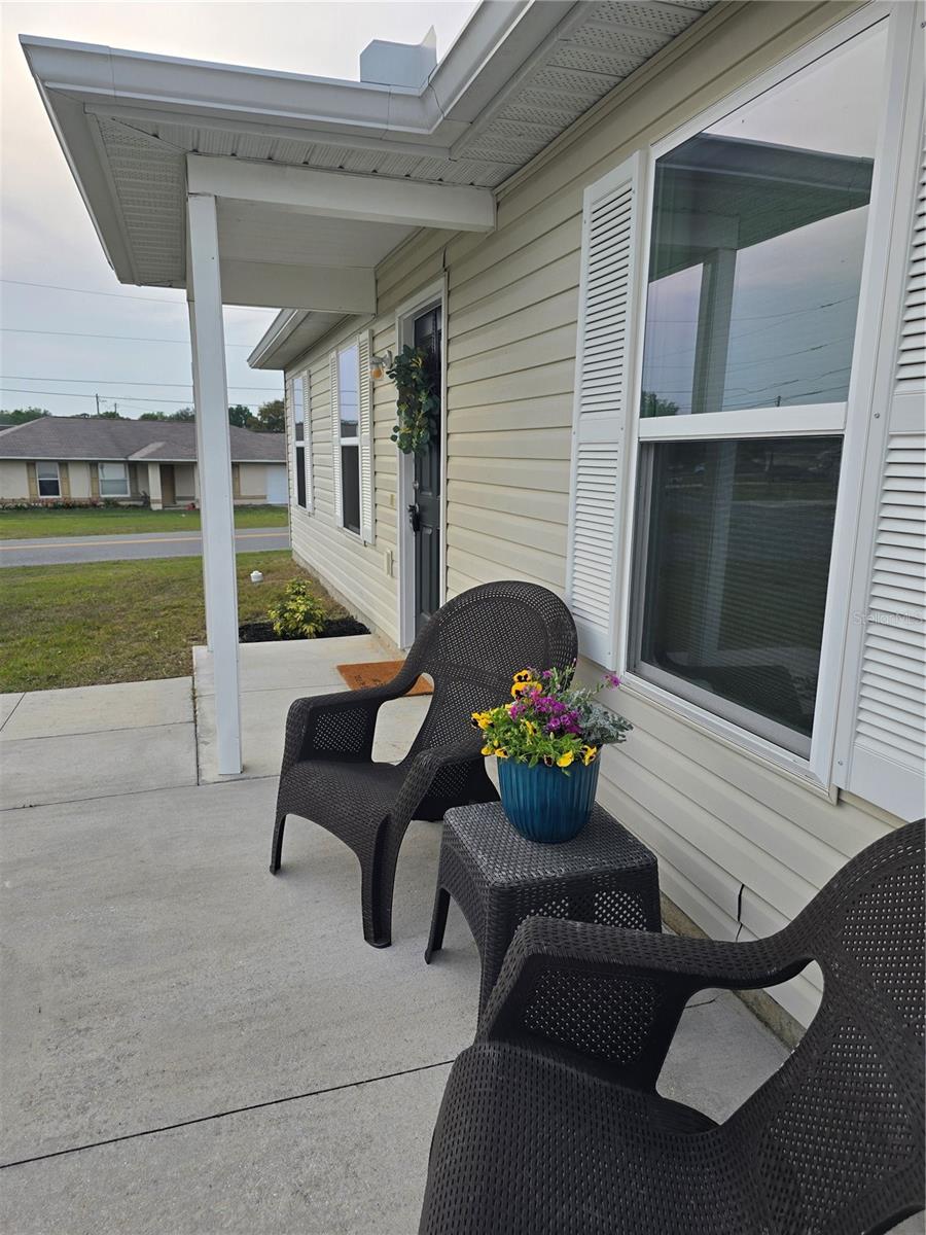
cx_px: 463
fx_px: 820
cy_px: 618
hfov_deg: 58.9
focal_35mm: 23
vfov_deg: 73.9
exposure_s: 1/180
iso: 12
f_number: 1.7
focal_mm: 6.3
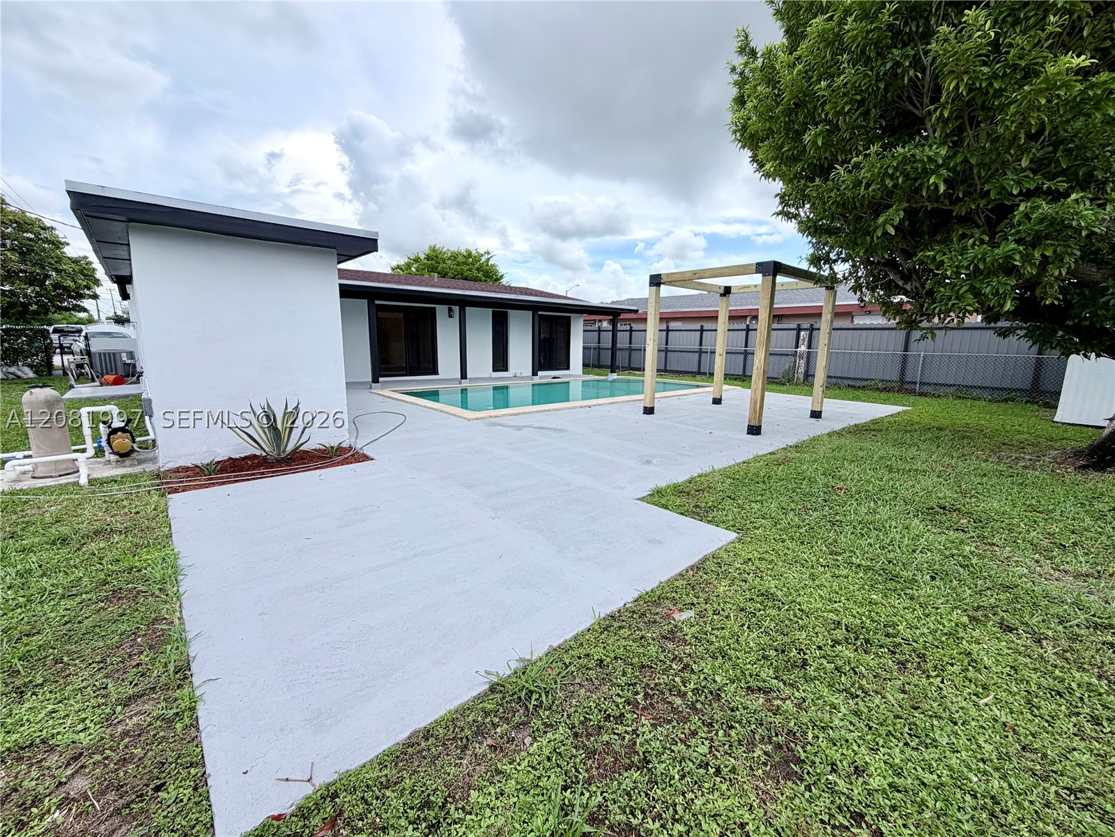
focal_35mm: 14
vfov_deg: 85.7
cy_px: 418
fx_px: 451
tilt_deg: -9.5
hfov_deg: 102.1
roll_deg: +0.0
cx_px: 558
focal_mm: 2.22
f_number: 2.2
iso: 32
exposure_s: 1/770
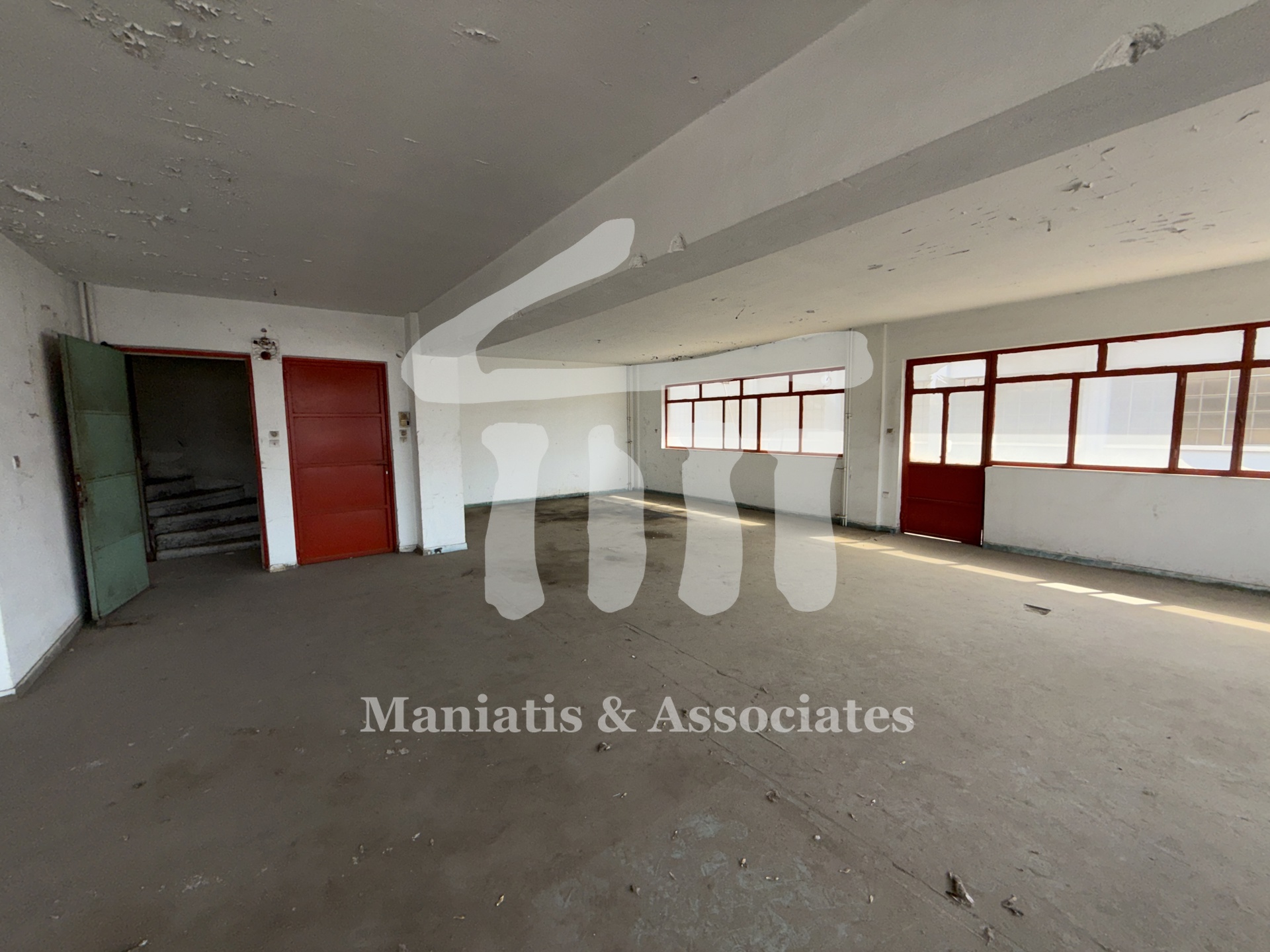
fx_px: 514
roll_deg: +2.9
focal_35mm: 14
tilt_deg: -6.7
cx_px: 635
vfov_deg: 85.7
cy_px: 476
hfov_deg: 102.1
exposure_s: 1/187
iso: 16
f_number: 2.2
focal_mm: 2.22
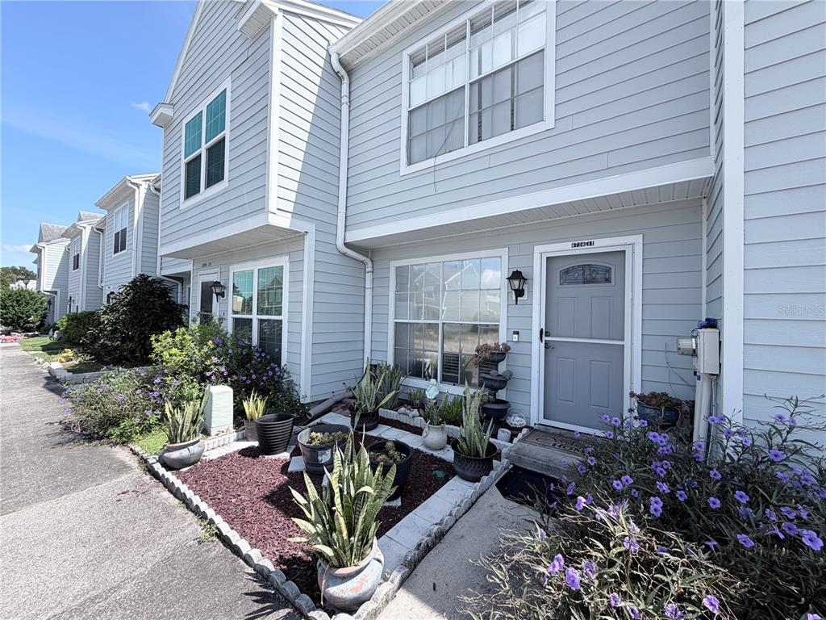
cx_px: 413
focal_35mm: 14
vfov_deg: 85.7
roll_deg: -1.7
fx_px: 334
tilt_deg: +0.2
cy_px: 310
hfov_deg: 102.1
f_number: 2.2
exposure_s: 1/770
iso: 40
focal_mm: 2.22
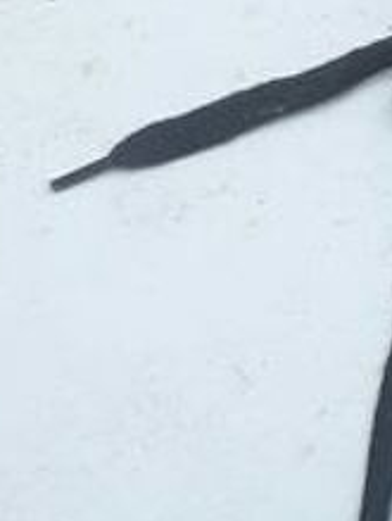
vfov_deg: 12.3
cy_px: 1
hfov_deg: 8.9
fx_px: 2379
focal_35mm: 158
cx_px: 786
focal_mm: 3.93
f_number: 1.7
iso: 64
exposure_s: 1/100
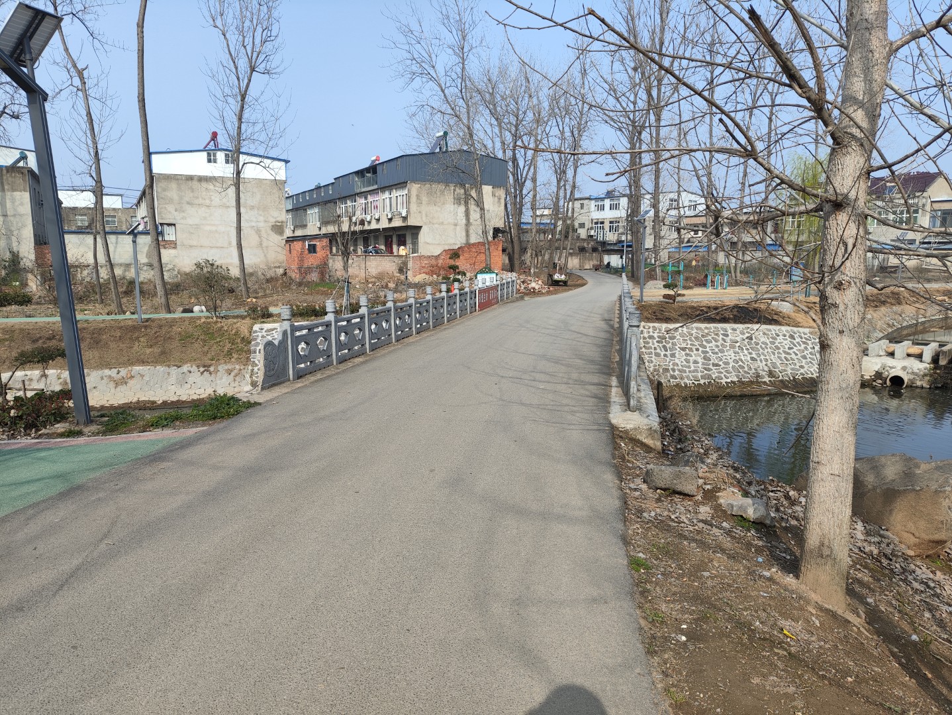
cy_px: 358
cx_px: 476
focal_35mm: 24
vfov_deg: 56.9
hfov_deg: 71.6
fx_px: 660
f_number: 1.8
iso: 50
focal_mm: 4.68
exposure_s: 1/926
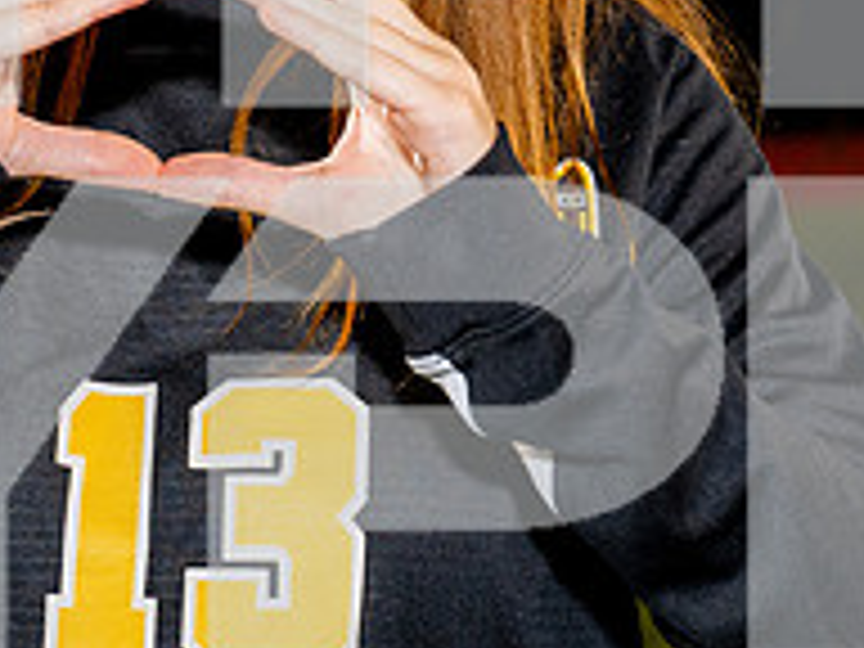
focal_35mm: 203
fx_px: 5067
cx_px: 135
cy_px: -128
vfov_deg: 7.3
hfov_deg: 9.7
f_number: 5.6
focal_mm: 70
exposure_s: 1/250
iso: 800
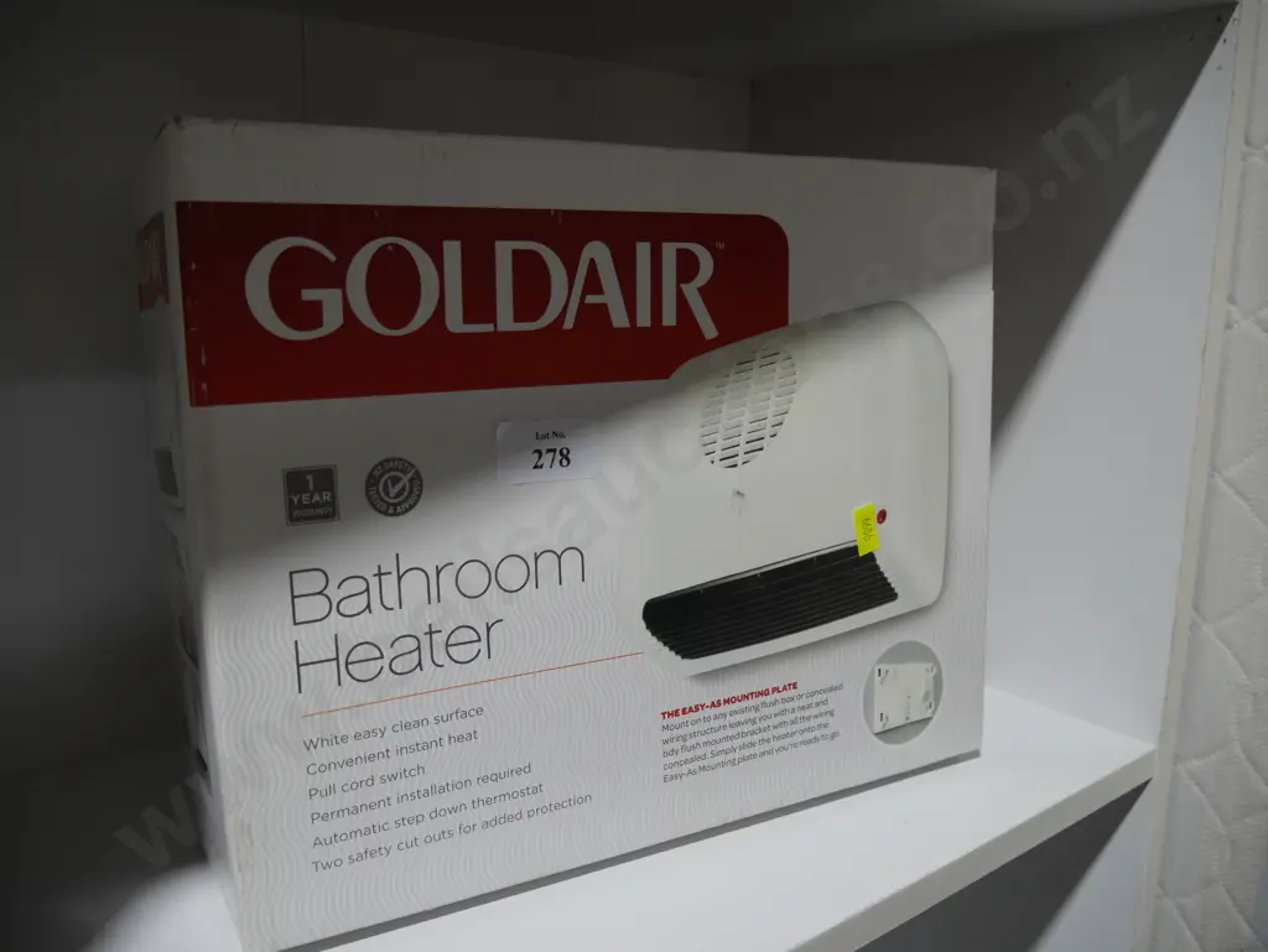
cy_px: 476
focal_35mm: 30
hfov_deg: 59.9
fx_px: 1099
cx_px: 634
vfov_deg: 46.8
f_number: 3.6
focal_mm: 15
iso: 200
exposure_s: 1/100
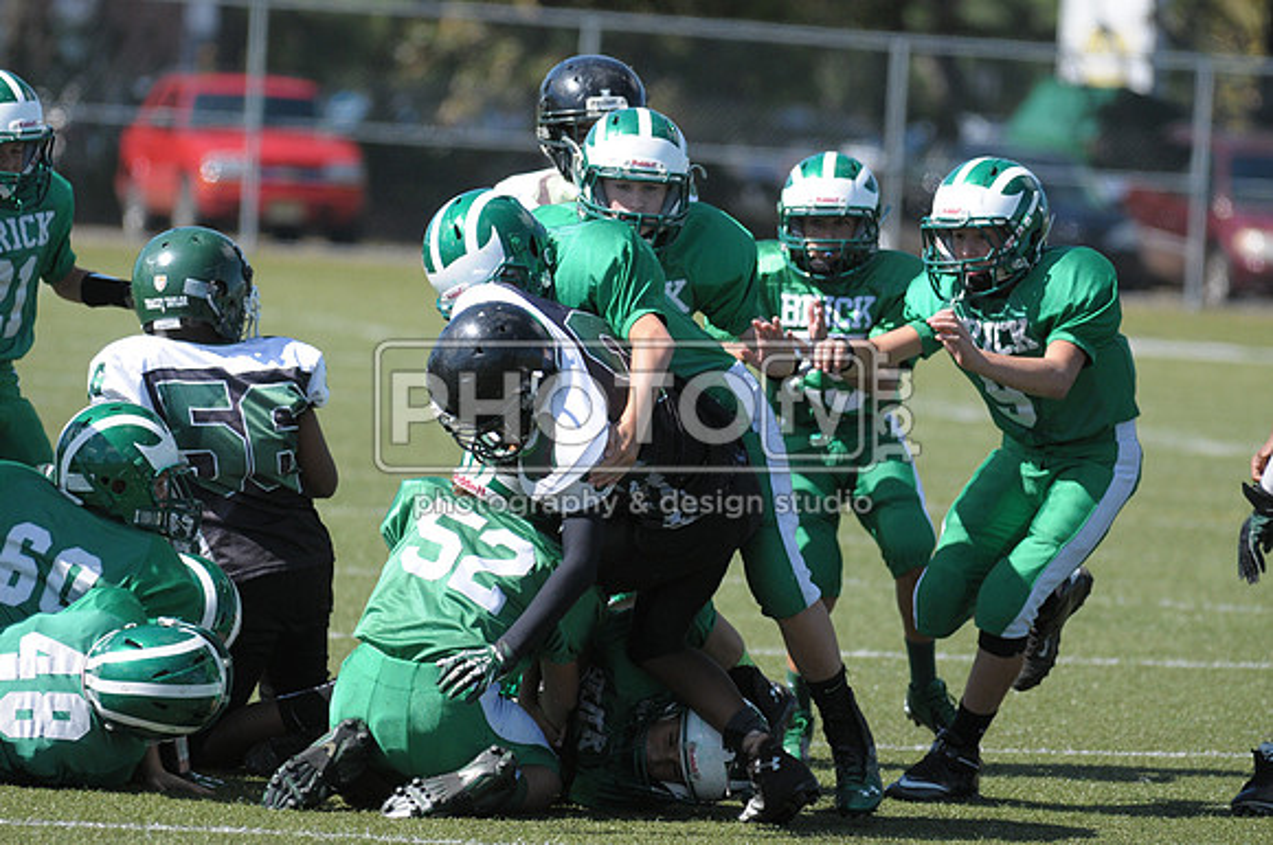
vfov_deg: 3.8
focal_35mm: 360
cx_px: 636
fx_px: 12712
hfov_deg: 5.7
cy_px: 422
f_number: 4
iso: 640
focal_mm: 240
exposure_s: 1/3200
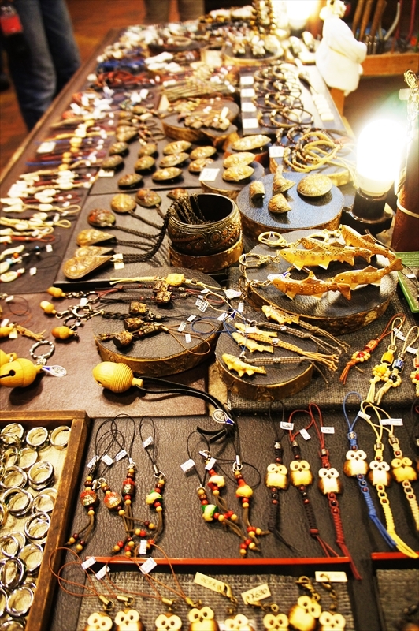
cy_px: 316
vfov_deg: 67.4
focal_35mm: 27
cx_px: 210
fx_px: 472
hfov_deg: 47.9
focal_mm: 18
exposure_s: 1/160
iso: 1000
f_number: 4
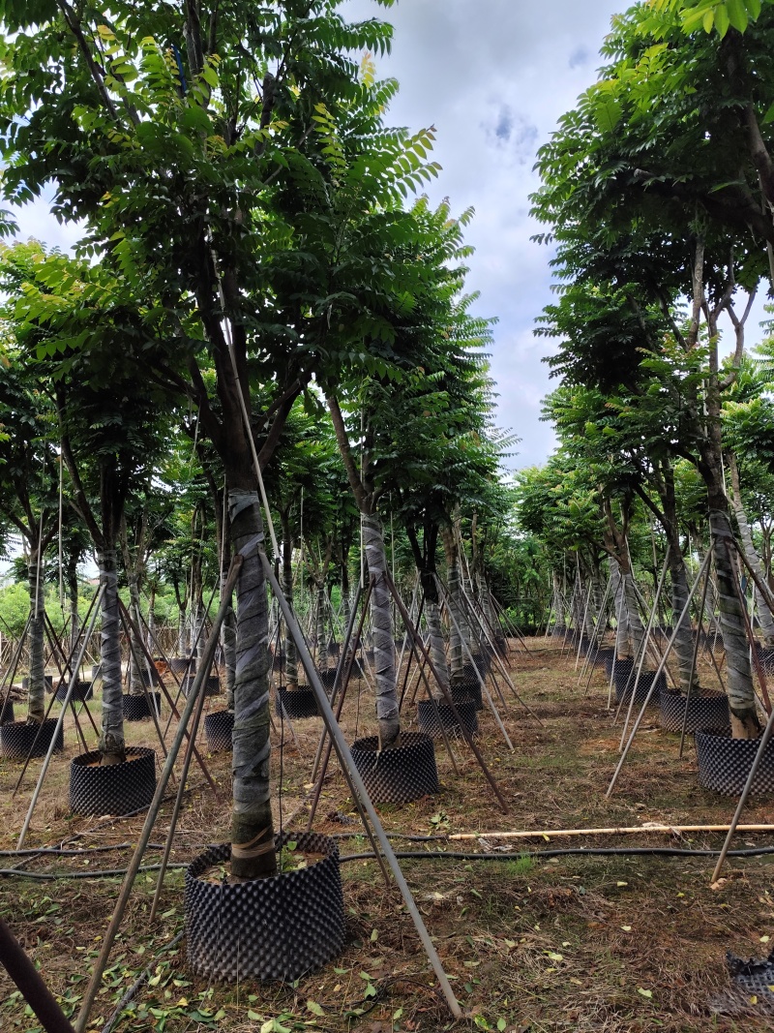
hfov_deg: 58.9
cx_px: 387
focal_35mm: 23
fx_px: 686
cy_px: 516
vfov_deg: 73.9
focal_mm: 6.19
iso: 50
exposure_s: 1/731
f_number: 1.65
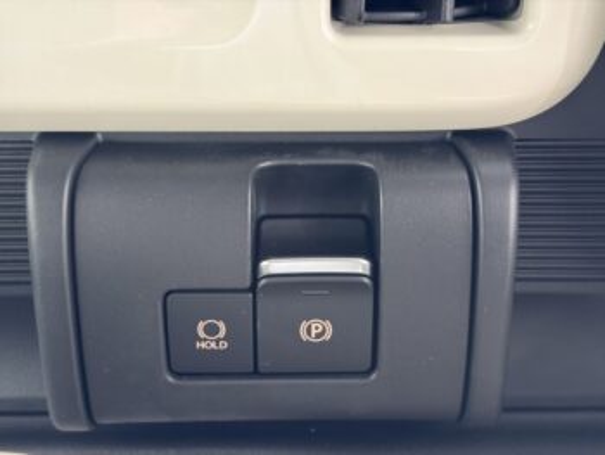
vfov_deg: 28.1
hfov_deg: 36.8
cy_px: 228
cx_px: 302
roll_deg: +0.2
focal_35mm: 52
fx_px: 909
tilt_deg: -40.3
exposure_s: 1/33
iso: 250
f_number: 1.6
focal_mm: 5.96
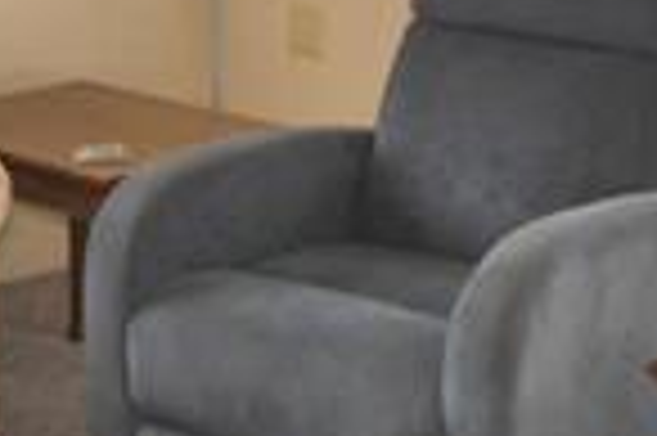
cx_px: 302
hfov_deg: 19.5
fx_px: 1914
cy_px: -121
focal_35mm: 105
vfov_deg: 12.6
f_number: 4.5
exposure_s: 1/125
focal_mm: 10
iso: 100
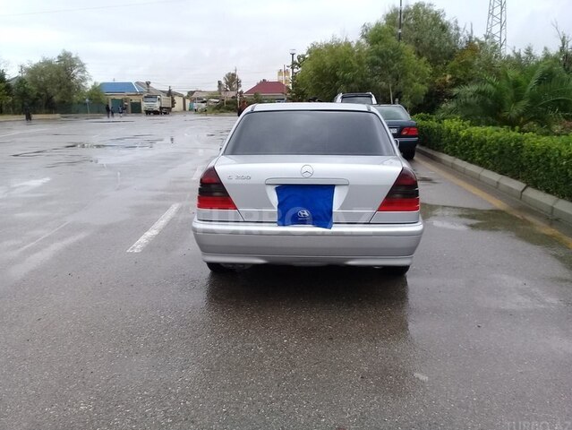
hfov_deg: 56.8
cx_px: 281
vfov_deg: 44.2
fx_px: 529
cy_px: 221
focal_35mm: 32
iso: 50
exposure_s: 1/131
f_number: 2.2
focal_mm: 3.3
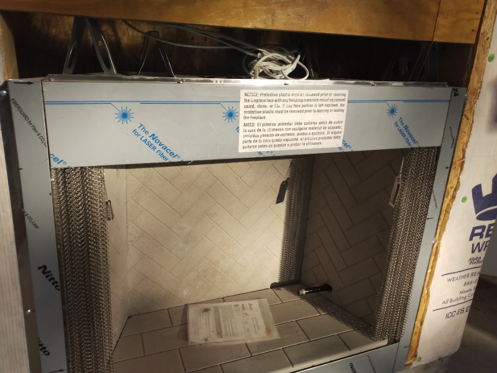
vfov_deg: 66.0
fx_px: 287
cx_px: 248
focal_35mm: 20
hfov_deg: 81.7
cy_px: 186
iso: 100
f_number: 2
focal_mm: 3.54
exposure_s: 1/645
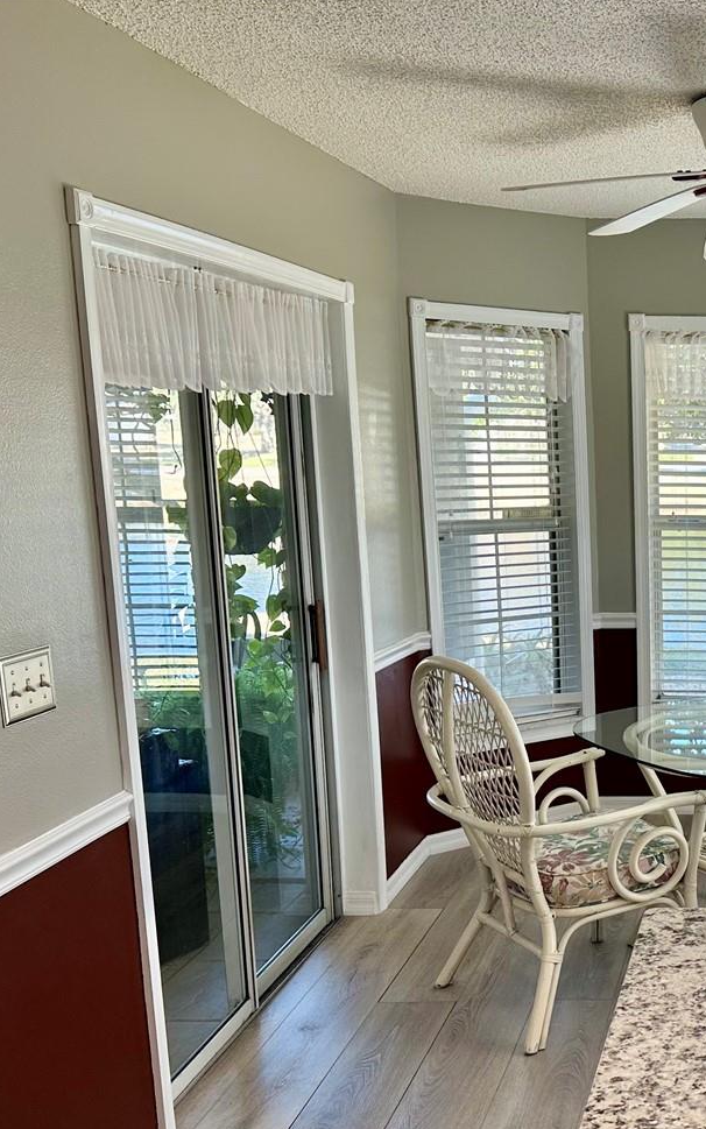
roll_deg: -0.9
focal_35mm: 42
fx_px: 1292
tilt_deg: -11.1
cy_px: 694
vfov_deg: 46.8
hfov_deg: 27.9
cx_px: 776
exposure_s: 1/169
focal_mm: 6.86
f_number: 1.78
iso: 80
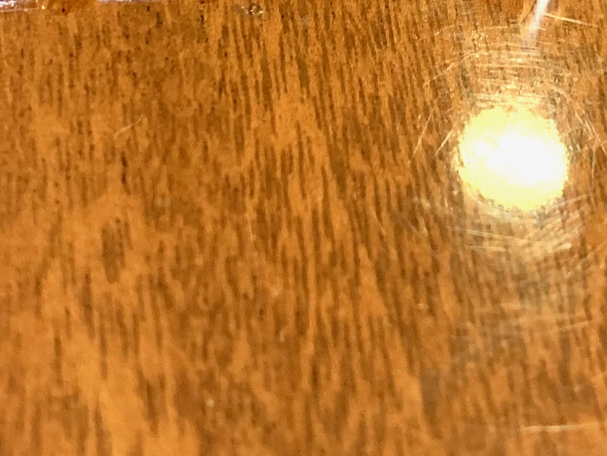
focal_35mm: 87
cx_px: 424
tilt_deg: -39.9
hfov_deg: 22.4
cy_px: -104
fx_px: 1526
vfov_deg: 16.2
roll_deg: -9.1
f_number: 1.8
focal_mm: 4.25
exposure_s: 1/50
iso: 200
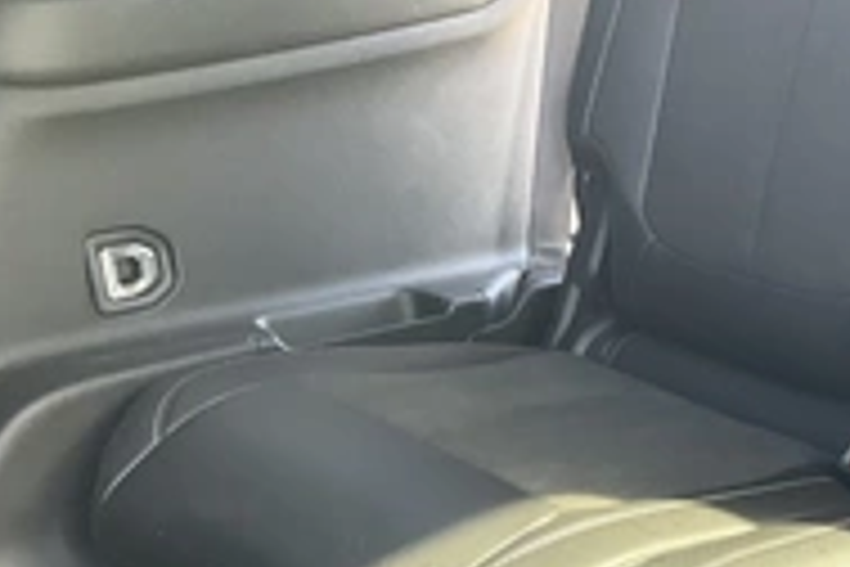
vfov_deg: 20.2
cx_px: 872
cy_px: 634
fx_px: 1511
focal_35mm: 64
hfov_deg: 29.2
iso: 100
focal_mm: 3
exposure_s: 1/60
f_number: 1.8
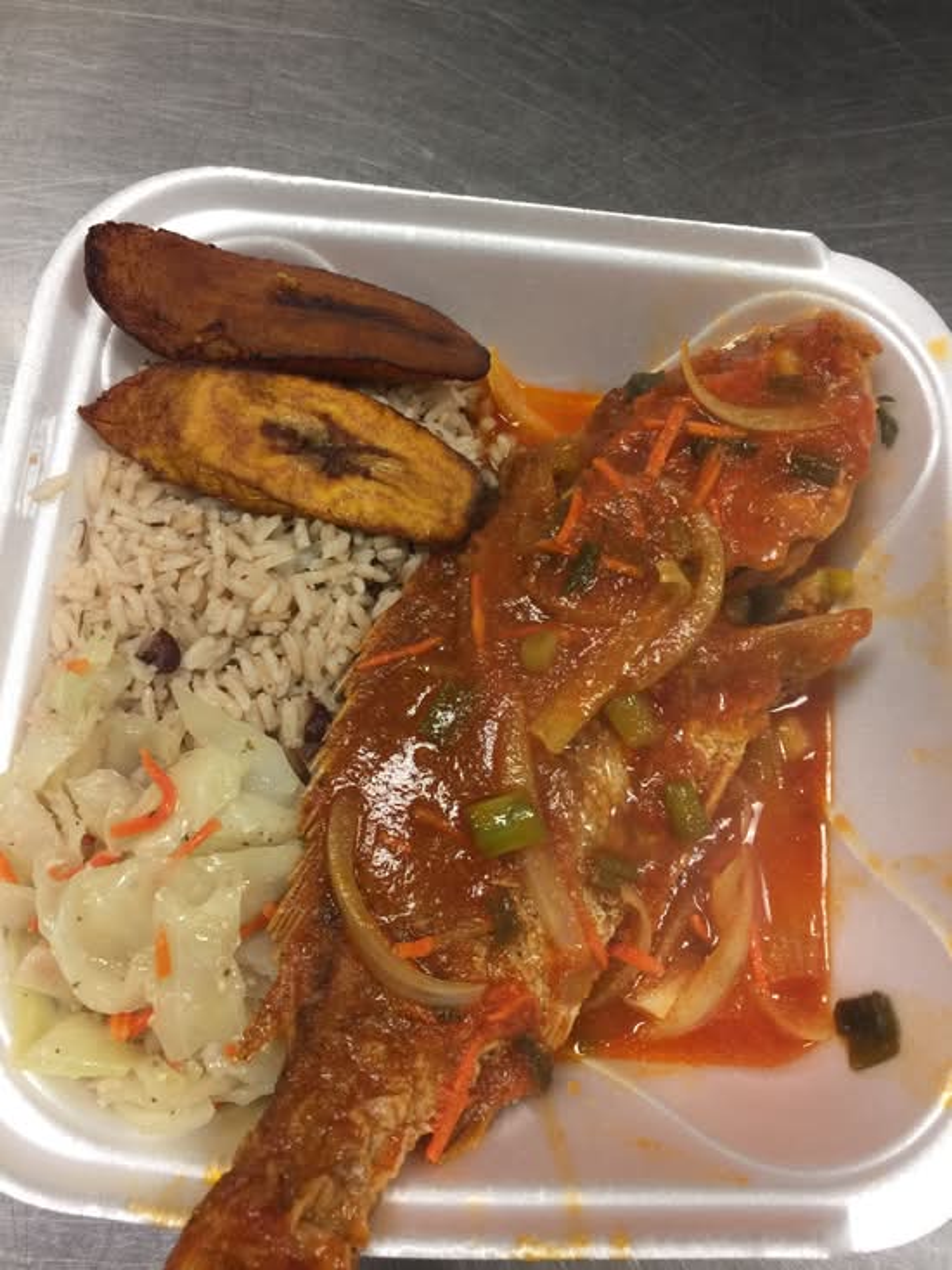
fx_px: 1063
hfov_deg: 48.2
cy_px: 635
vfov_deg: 61.7
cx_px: 476
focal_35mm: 29
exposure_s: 1/15
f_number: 2.2
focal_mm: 4.15
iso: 32
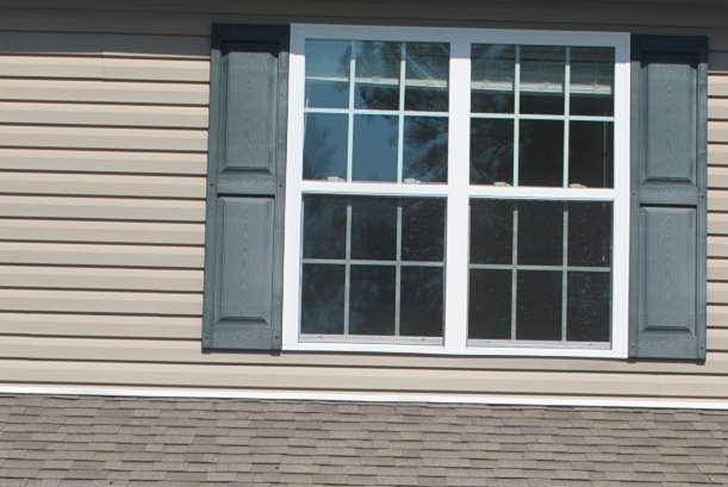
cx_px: 429
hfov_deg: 17.9
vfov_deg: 11.8
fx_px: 2308
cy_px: 549
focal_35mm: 114
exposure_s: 1/320
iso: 100
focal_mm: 24
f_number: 9
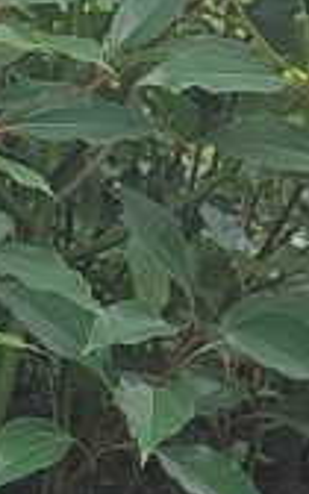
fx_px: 2088
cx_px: -18
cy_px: 478
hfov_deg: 8.4
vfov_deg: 13.3
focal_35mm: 155
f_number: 1.9
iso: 784
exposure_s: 1/100
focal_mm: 5.52
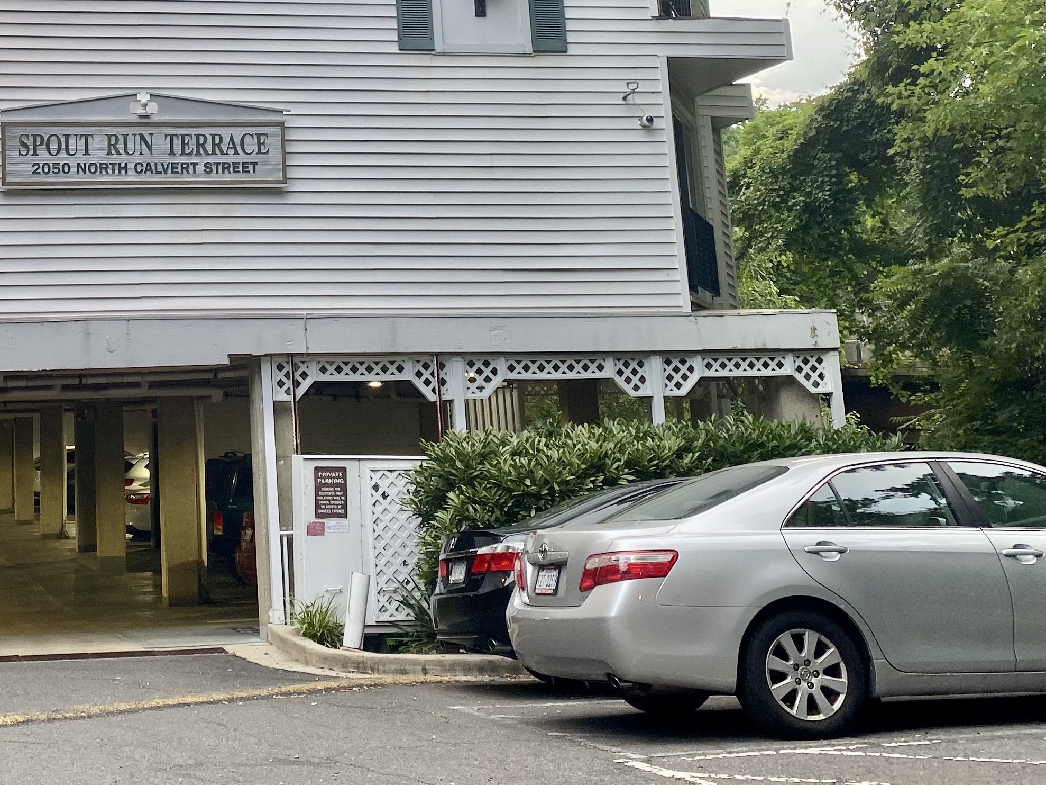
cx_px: 143
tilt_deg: +13.0
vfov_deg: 26.6
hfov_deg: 34.5
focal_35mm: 53
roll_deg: +1.2
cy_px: 80
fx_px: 1601
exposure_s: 1/120
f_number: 1.8
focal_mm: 4.25
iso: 64
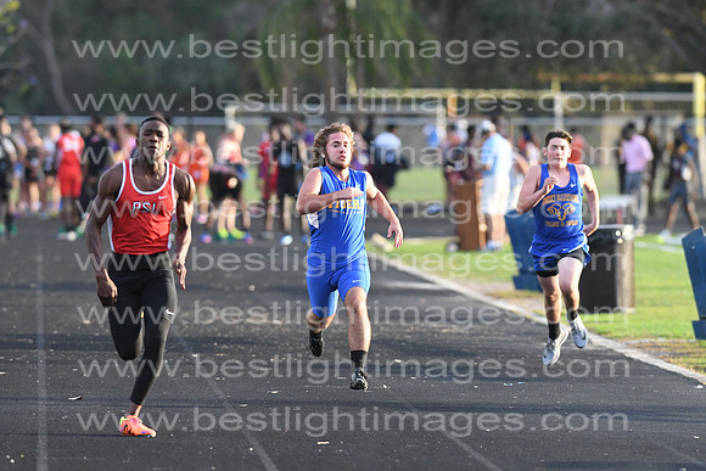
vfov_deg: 3.1
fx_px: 8827
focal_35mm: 450
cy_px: 236
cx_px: 353
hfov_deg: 4.6
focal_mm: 300
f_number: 4
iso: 2000
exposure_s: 1/2000
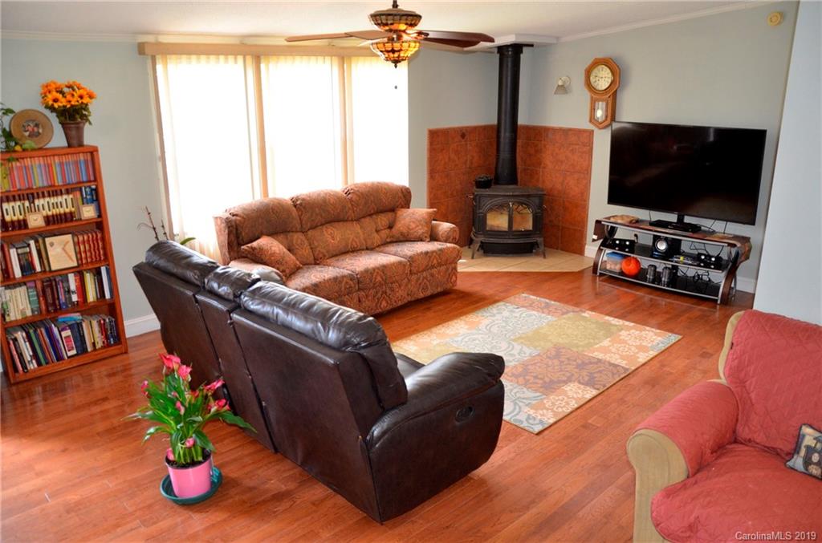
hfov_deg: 67.5
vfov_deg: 47.7
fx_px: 615
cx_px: 411
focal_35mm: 27
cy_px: 272
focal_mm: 18
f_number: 3.5
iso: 800
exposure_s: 1/60
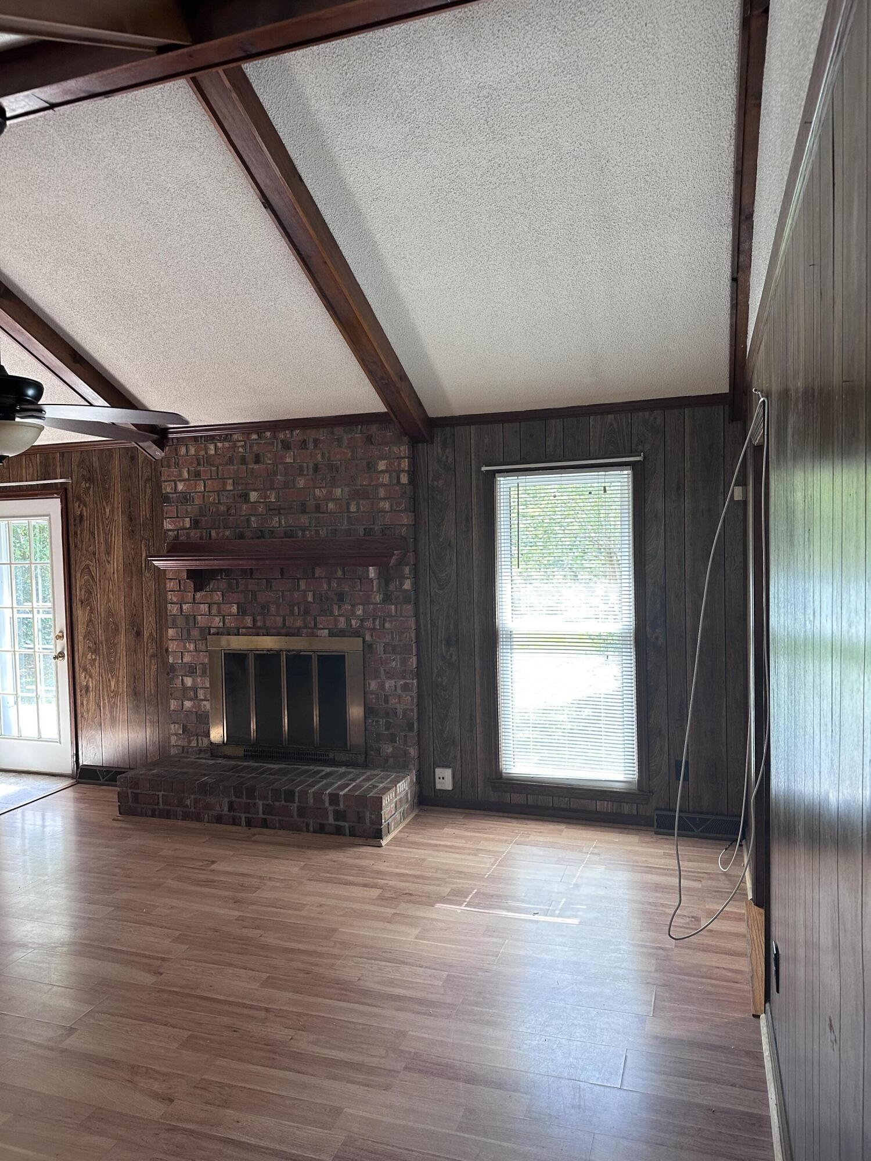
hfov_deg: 56.8
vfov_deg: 71.6
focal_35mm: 24
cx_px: 436
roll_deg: -0.3
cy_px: 580
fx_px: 805
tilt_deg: -1.4
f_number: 1.78
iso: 200
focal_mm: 6.86
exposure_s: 1/120
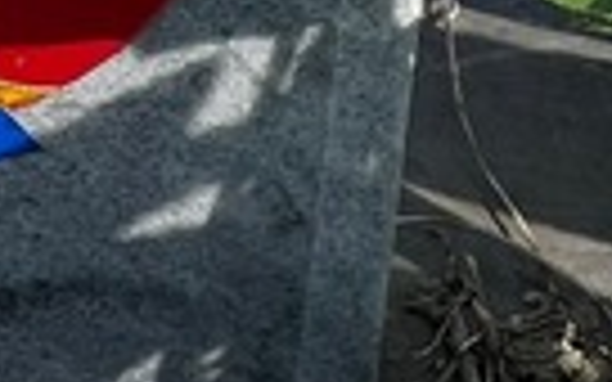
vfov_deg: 2.7
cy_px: -836
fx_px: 7989
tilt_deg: -31.9
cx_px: -824
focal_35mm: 479
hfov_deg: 4.3
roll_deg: -3.3
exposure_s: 1/791
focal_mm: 9
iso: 32
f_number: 2.8
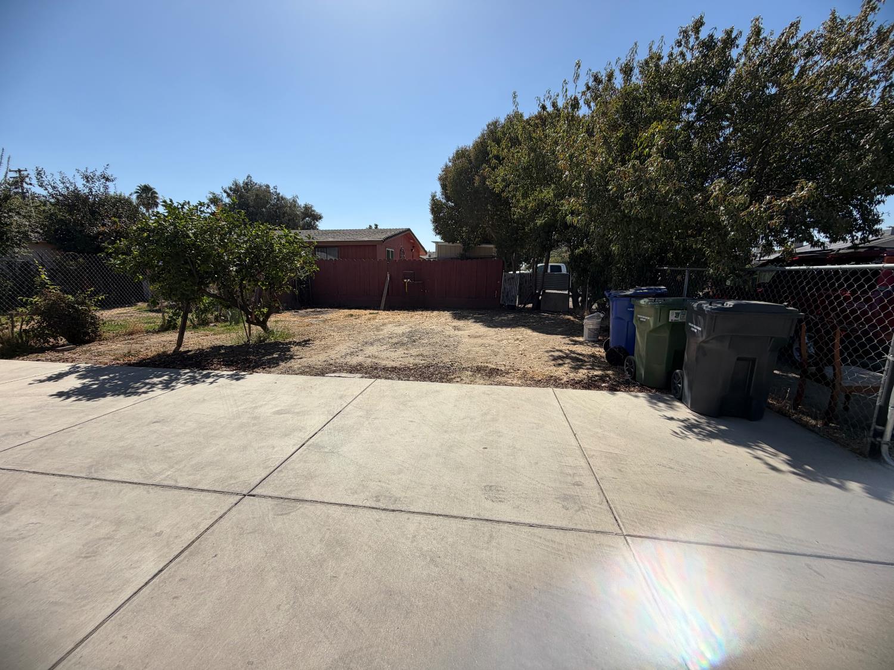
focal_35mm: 14
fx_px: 362
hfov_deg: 102.1
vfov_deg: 85.7
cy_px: 335
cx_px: 447
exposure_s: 1/1125
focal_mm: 2.22
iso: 20
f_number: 2.2
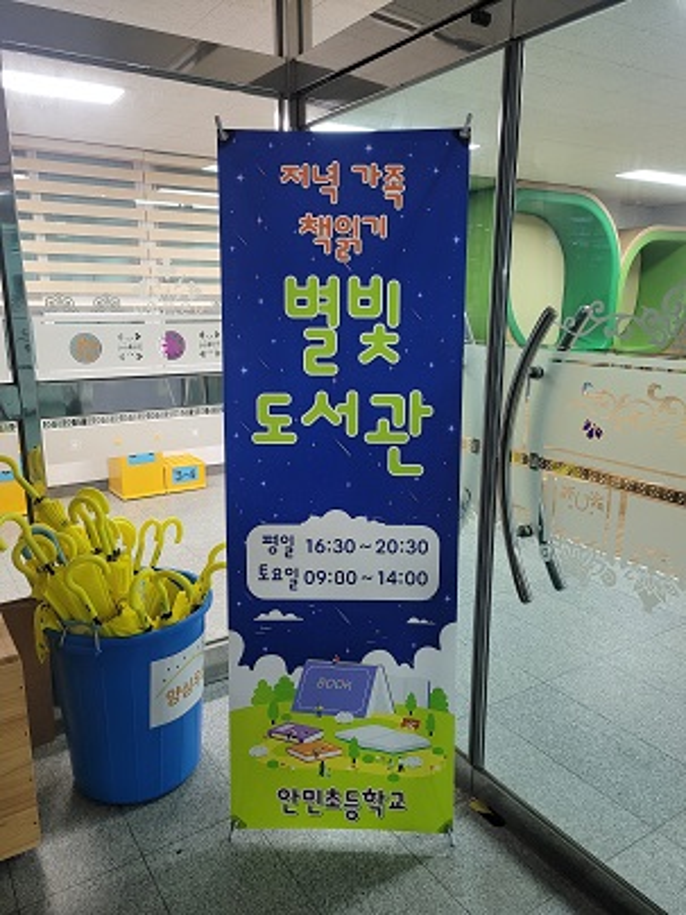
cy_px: 458
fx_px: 687
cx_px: 343
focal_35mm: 26
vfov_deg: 67.3
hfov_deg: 53.1
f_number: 1.8
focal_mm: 5.4
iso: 320
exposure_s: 1/120
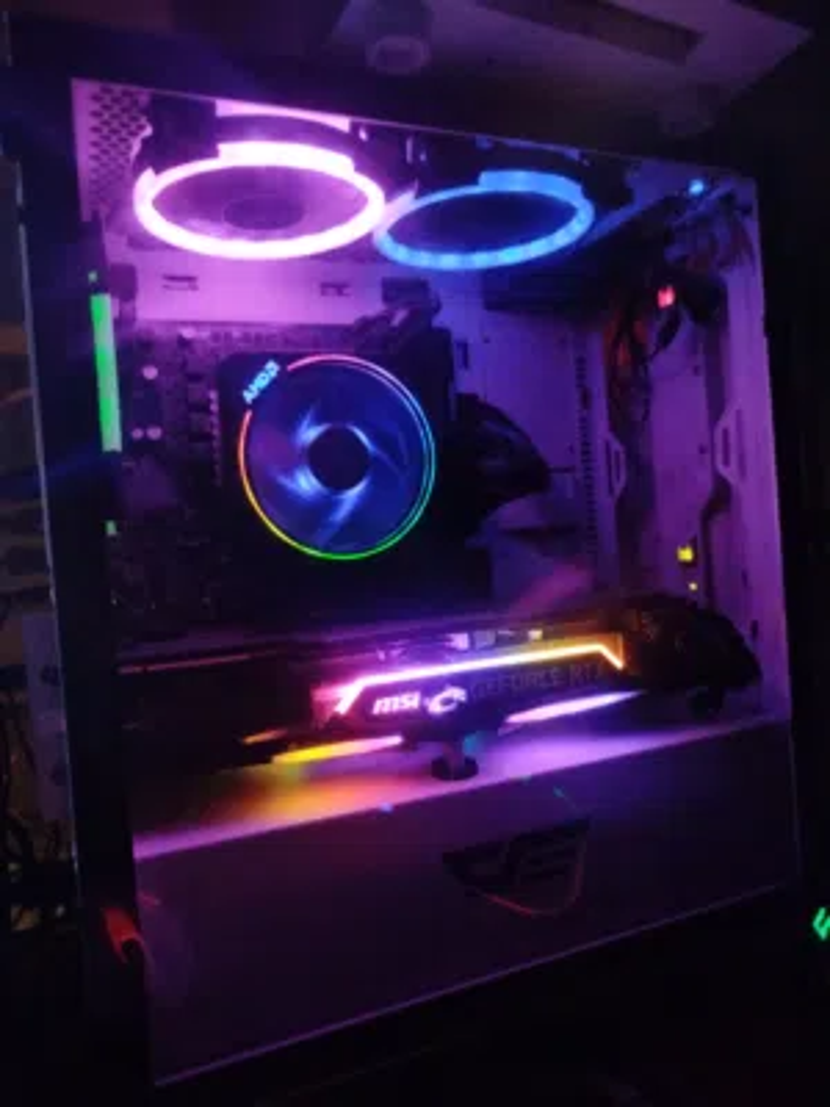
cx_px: 415
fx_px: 767
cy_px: 554
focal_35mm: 24
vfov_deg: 71.6
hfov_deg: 56.8
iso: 500
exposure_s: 1/20
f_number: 1.7
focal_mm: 5.31
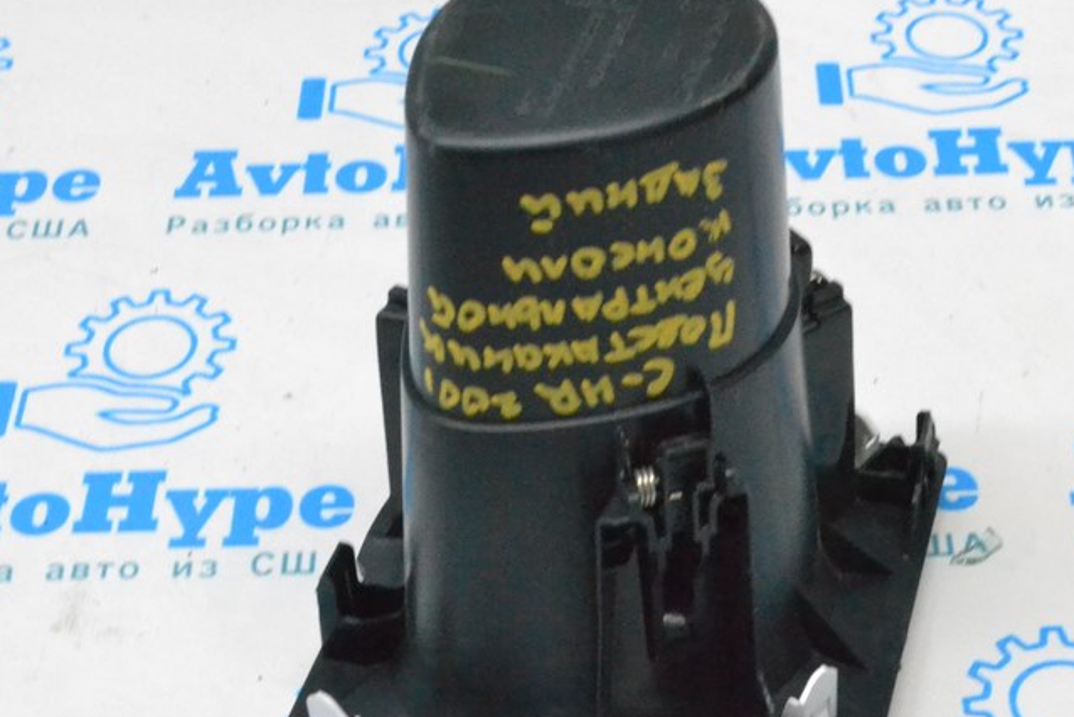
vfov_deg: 17.7
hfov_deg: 26.3
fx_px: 2298
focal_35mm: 77
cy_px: 455
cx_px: 606
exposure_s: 1/100
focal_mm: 32
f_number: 13
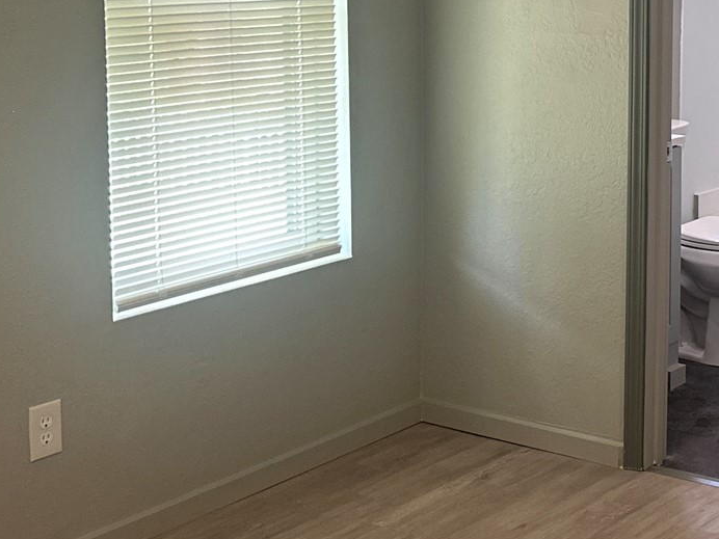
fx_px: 1475
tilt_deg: -5.3
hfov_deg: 25.5
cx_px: 785
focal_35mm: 71
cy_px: 89
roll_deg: +0.0
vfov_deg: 20.4
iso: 250
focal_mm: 6.86
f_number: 1.78
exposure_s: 1/60
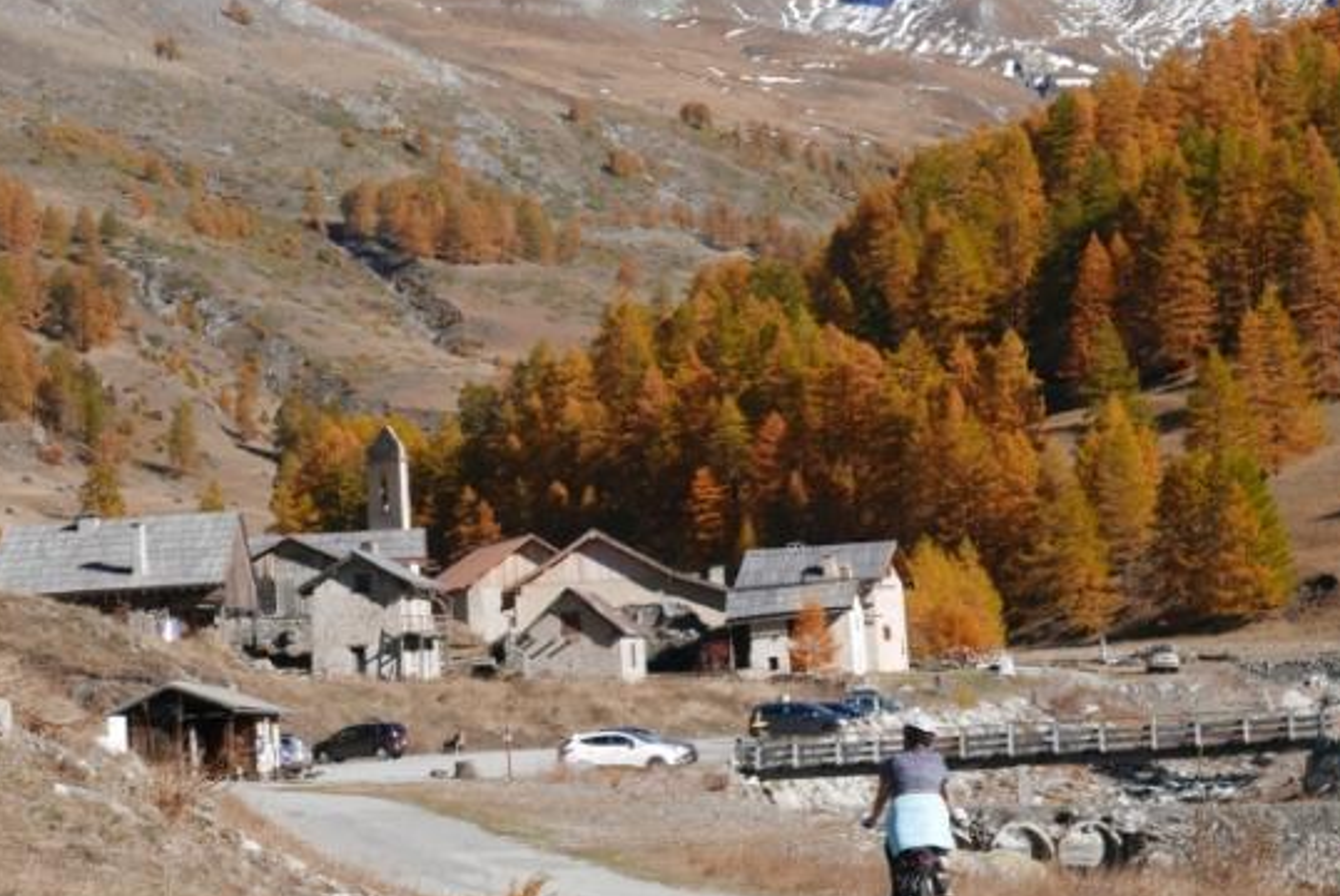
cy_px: 342
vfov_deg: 10.0
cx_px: 620
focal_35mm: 137
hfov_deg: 15.0
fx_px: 5105
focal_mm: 32.6
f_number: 5.6
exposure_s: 1/800
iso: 200
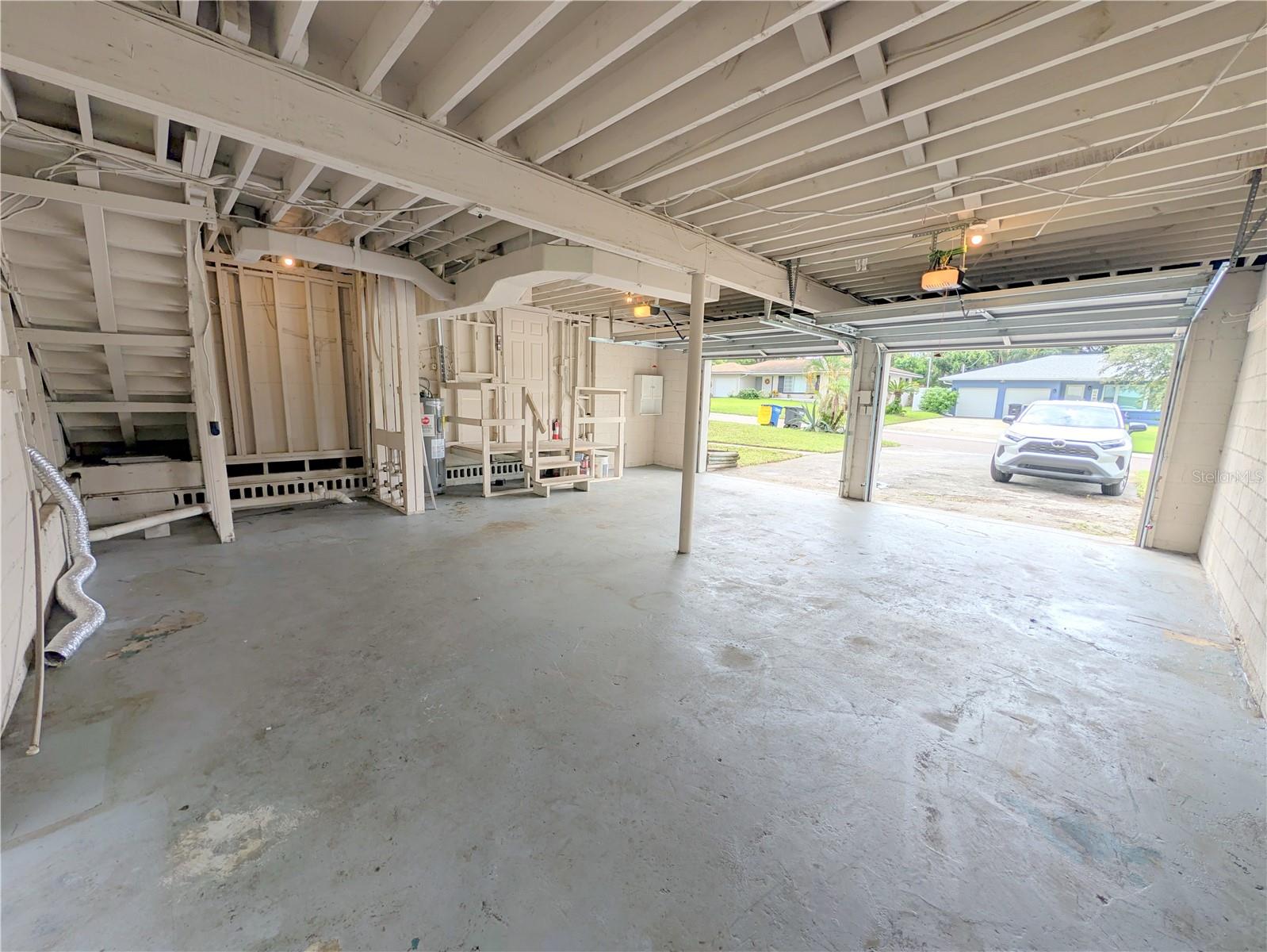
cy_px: 476
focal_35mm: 12
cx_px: 634
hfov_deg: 110.5
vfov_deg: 94.5
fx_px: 439
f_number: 1.7
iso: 34
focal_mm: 2.02
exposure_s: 1/1083
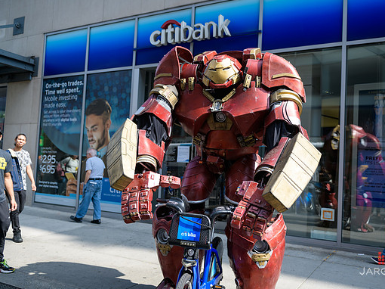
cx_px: 213
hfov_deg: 52.5
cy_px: 145
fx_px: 389
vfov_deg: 40.7
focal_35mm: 35
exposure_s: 1/1250
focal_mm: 32
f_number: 3.2
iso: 200
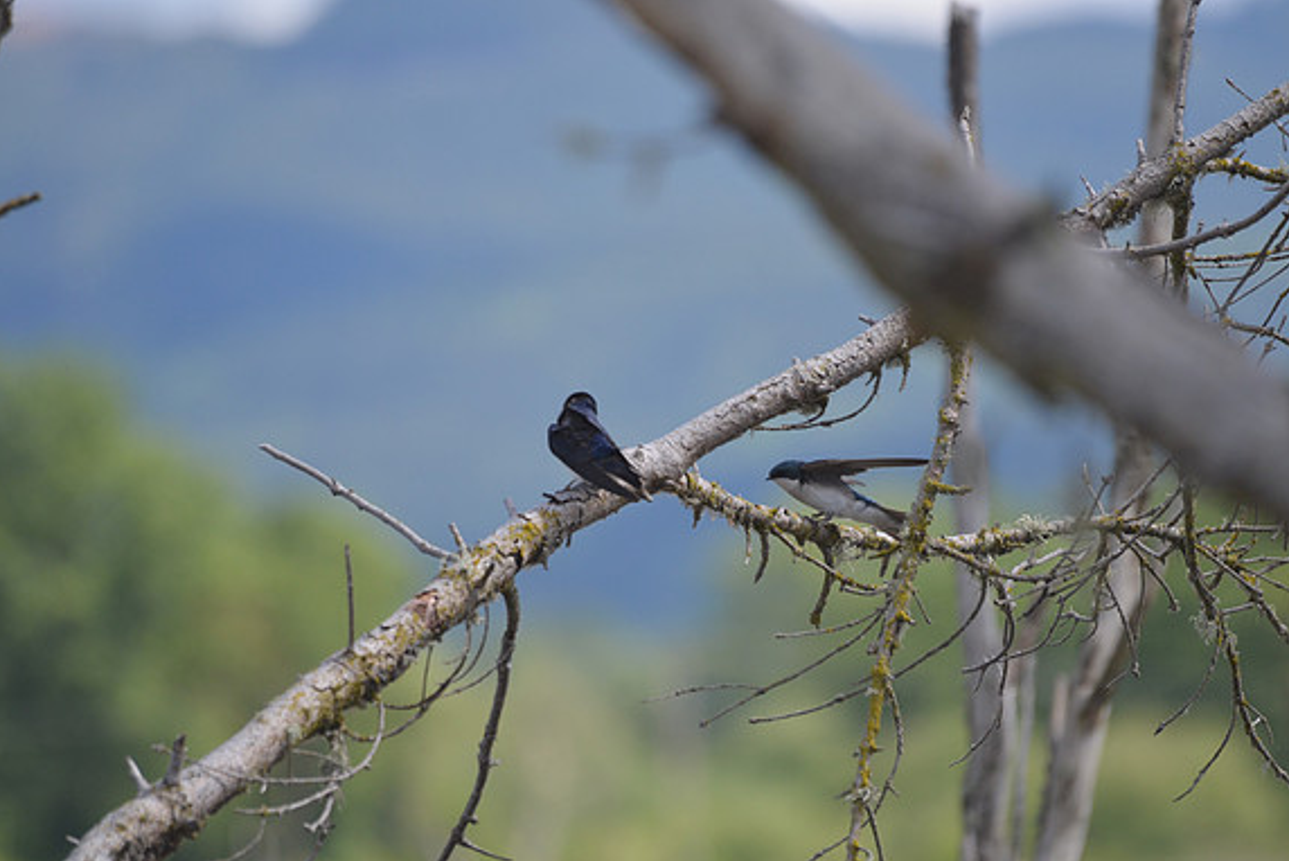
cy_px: 430
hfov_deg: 4.5
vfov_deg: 3.0
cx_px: 647
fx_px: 16299
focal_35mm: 455
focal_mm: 300
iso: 400
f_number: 5.6
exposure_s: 1/1000
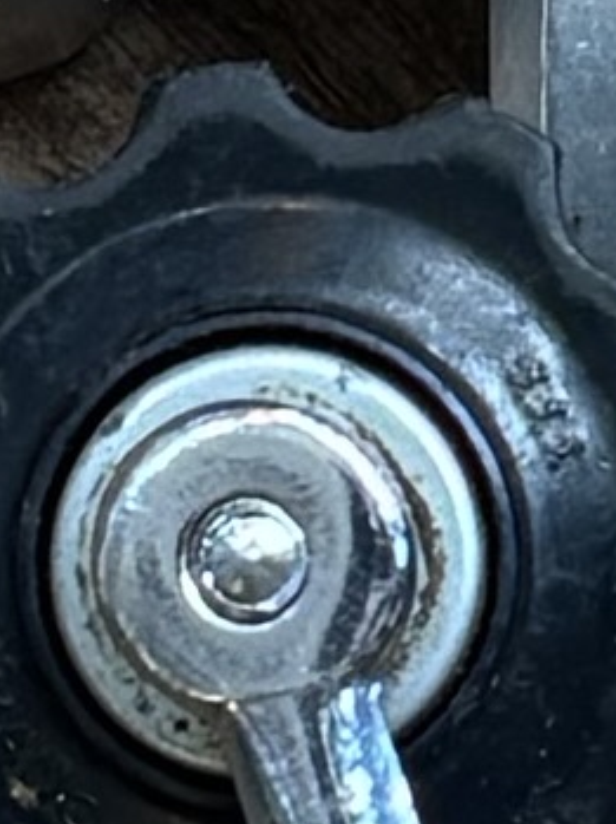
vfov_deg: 10.4
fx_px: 4516
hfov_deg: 7.7
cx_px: 866
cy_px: 353
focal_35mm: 190
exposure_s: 1/50
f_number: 1.6
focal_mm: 5.96
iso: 80
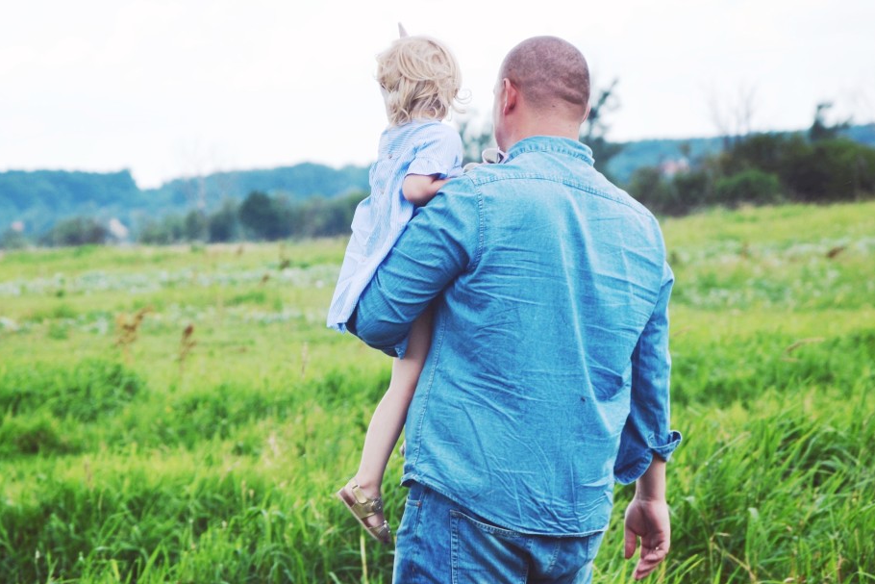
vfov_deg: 6.8
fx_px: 4877
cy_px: 264
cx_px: 386
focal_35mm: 201
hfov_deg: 10.3
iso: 100
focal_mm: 105
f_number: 6.3
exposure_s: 1/160
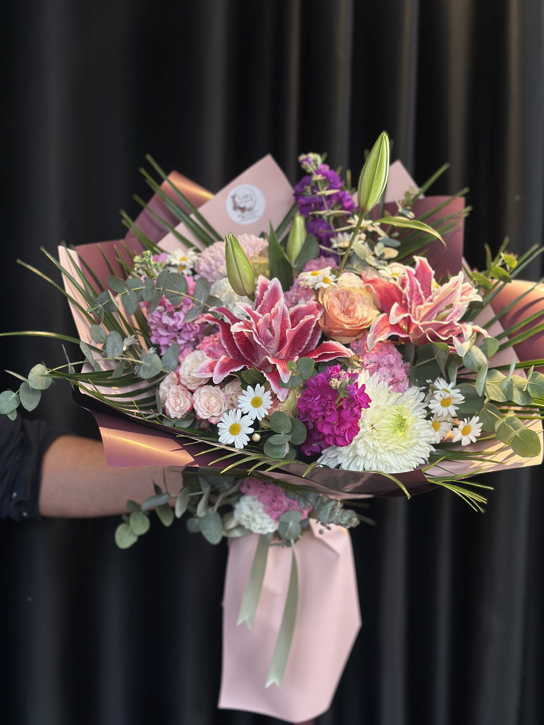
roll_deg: -1.7
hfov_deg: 28.0
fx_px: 1090
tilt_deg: -3.2
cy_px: 364
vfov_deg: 36.8
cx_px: 293
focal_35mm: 52
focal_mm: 6.86
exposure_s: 1/128
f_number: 1.78
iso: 64
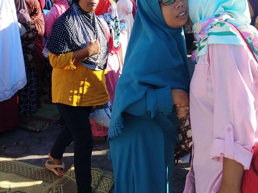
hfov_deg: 46.8
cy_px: 56
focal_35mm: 40
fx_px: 298
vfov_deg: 35.4
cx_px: 120
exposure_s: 1/393
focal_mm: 3.81
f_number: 2.2
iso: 125
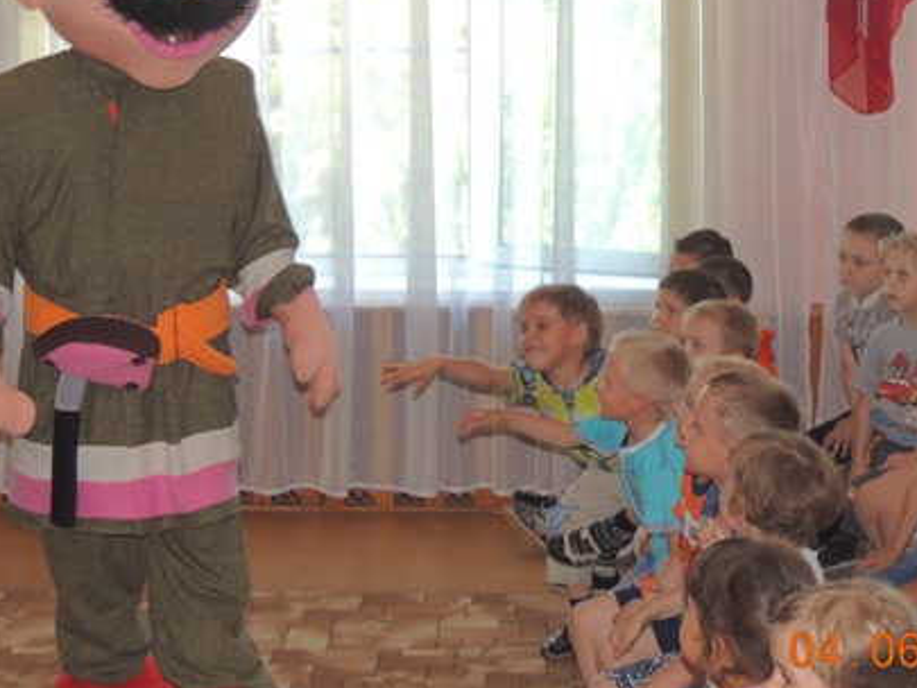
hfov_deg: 24.7
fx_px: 2093
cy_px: 222
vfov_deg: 18.6
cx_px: 562
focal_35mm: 79
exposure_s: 1/50
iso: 200
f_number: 3.6
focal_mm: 8.9
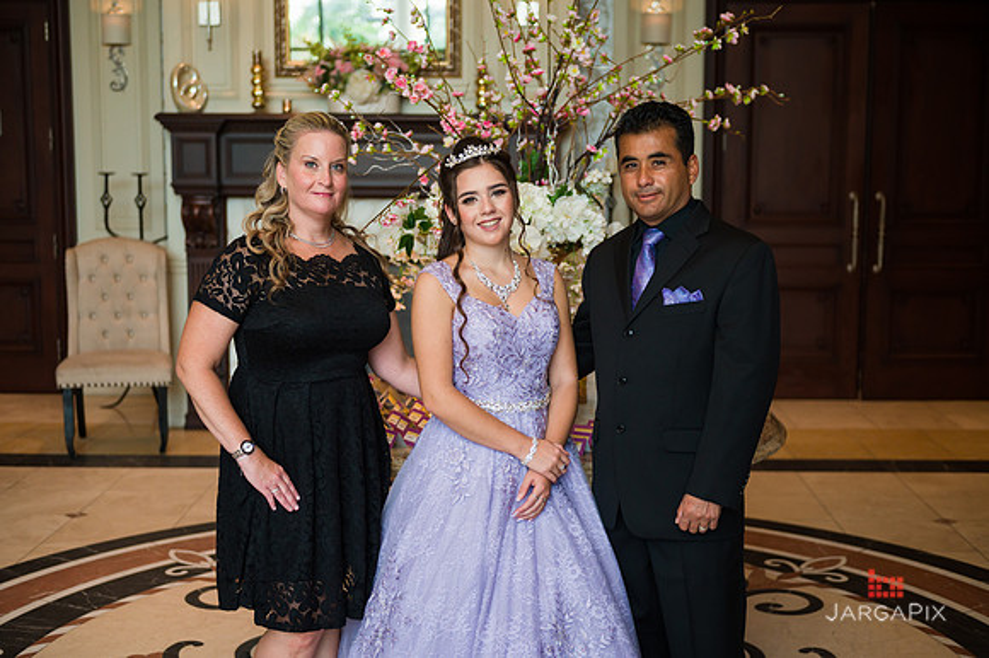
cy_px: 329
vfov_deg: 26.0
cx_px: 494
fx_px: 1428
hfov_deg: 38.2
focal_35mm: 52
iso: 800
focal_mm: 52
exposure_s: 1/200
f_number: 3.2
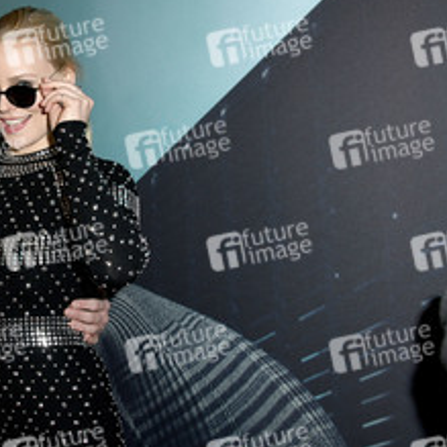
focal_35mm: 56
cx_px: 1
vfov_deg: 30.5
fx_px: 818
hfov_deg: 28.7
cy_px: 196
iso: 1000
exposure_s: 1/125
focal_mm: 32
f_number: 6.3
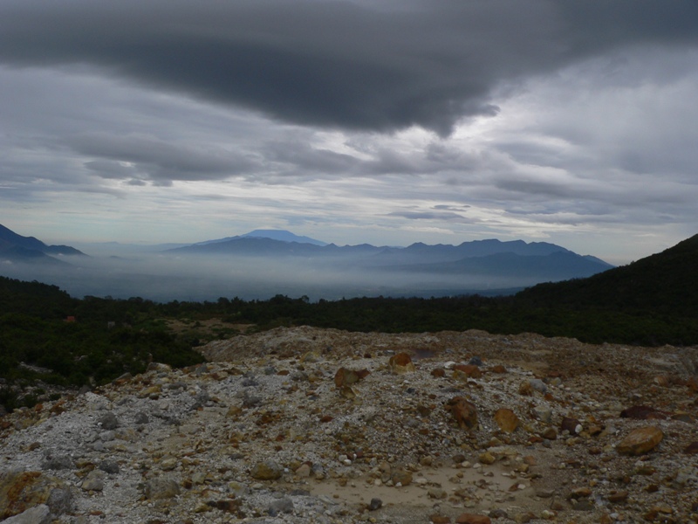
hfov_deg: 51.4
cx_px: 349
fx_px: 726
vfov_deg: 39.7
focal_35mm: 36
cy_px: 262
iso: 80
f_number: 5.2
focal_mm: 6
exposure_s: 1/500
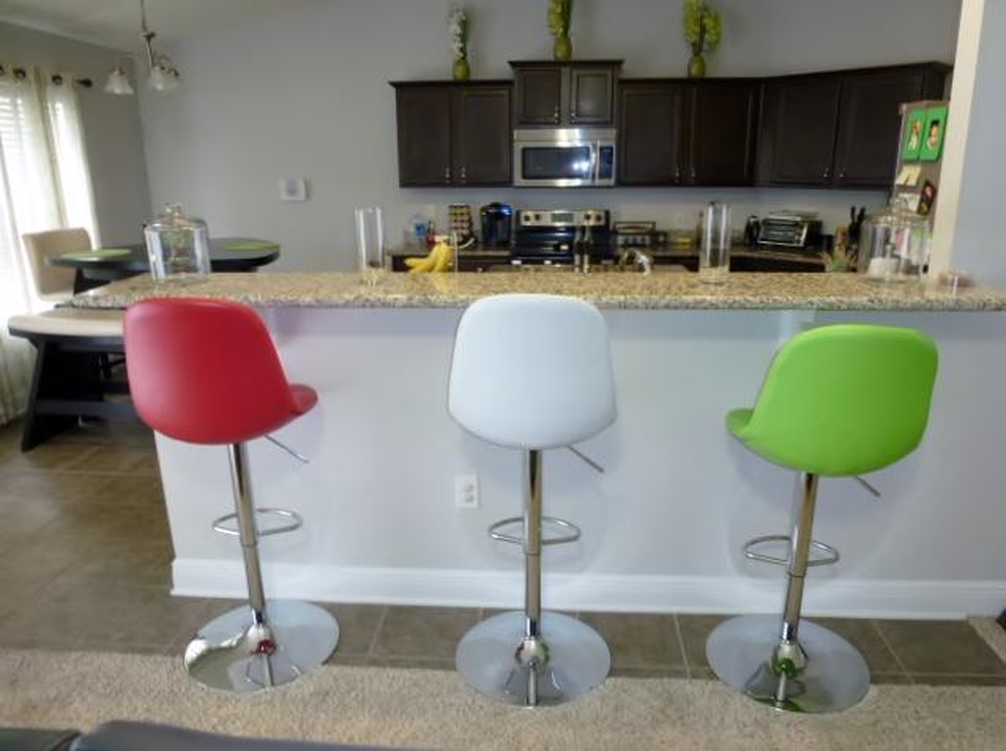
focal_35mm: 24
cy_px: 376
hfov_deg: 71.7
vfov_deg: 56.7
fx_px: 696
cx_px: 503
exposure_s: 1/4
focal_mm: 4.3
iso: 160
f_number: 3.3
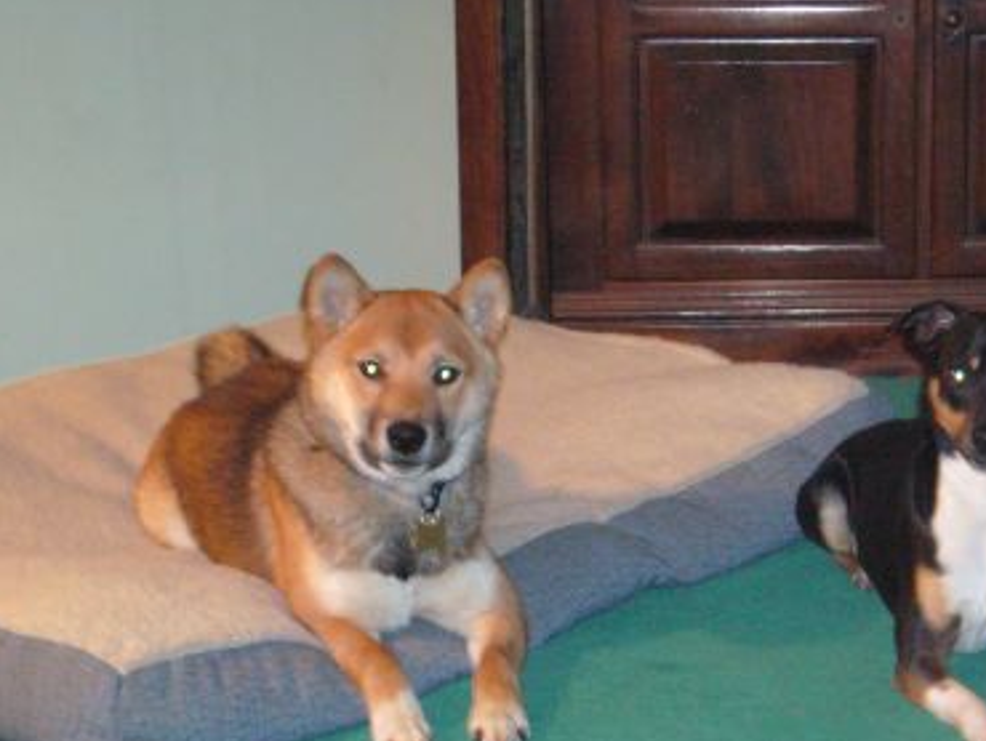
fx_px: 2850
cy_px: 449
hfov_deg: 19.6
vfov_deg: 14.8
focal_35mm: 100
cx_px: 661
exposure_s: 1/8
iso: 400
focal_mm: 12.2
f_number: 4.1
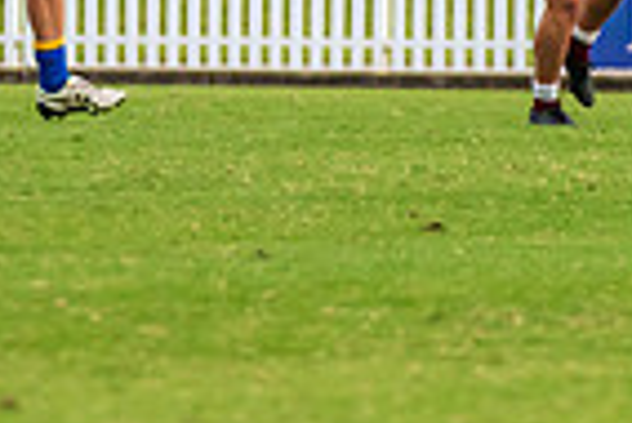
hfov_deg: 1.5
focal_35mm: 1375
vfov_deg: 1.0
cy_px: -170
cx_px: 536
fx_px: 24163
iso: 1000
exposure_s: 1/1250
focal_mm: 300
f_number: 6.3
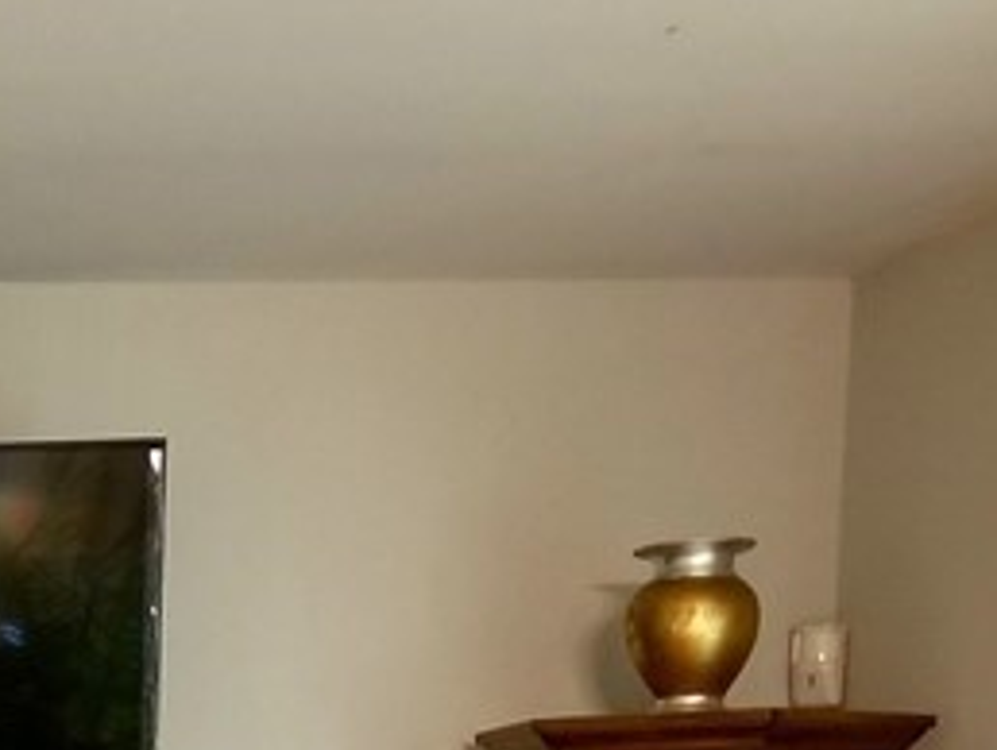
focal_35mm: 103
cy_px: 1411
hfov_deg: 17.6
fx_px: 2969
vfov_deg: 12.9
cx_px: -386
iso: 200
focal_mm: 4.25
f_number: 1.7
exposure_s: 1/16
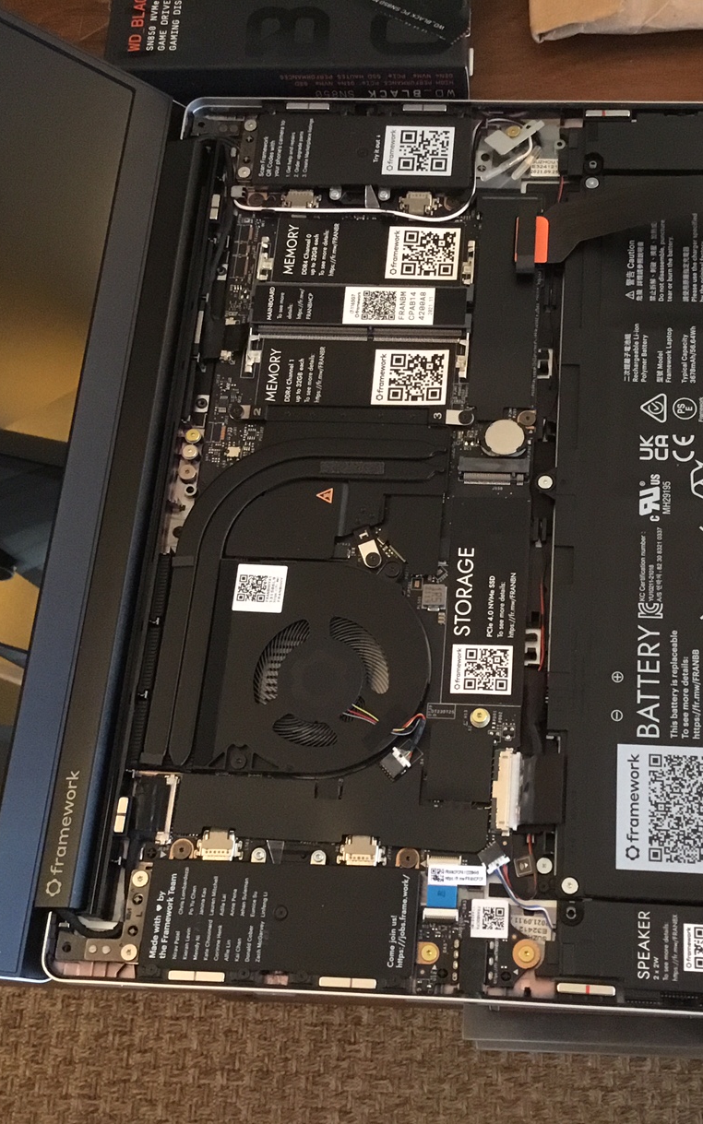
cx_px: 483
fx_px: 1349
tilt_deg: -67.6
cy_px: 563
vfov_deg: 45.3
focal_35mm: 44
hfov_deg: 29.0
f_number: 2.4
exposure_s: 1/15
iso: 200
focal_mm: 3.3
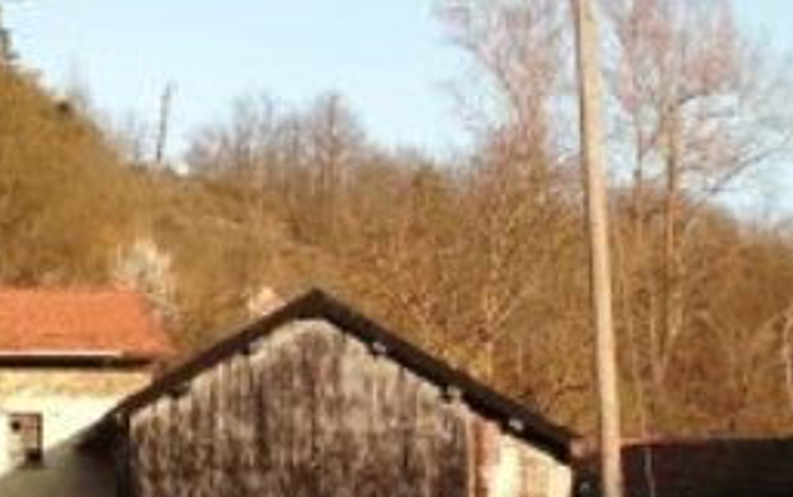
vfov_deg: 13.8
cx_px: 312
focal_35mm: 95
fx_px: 2054
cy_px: 343
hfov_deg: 21.8
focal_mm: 6.3
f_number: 7.3
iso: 200
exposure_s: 1/200
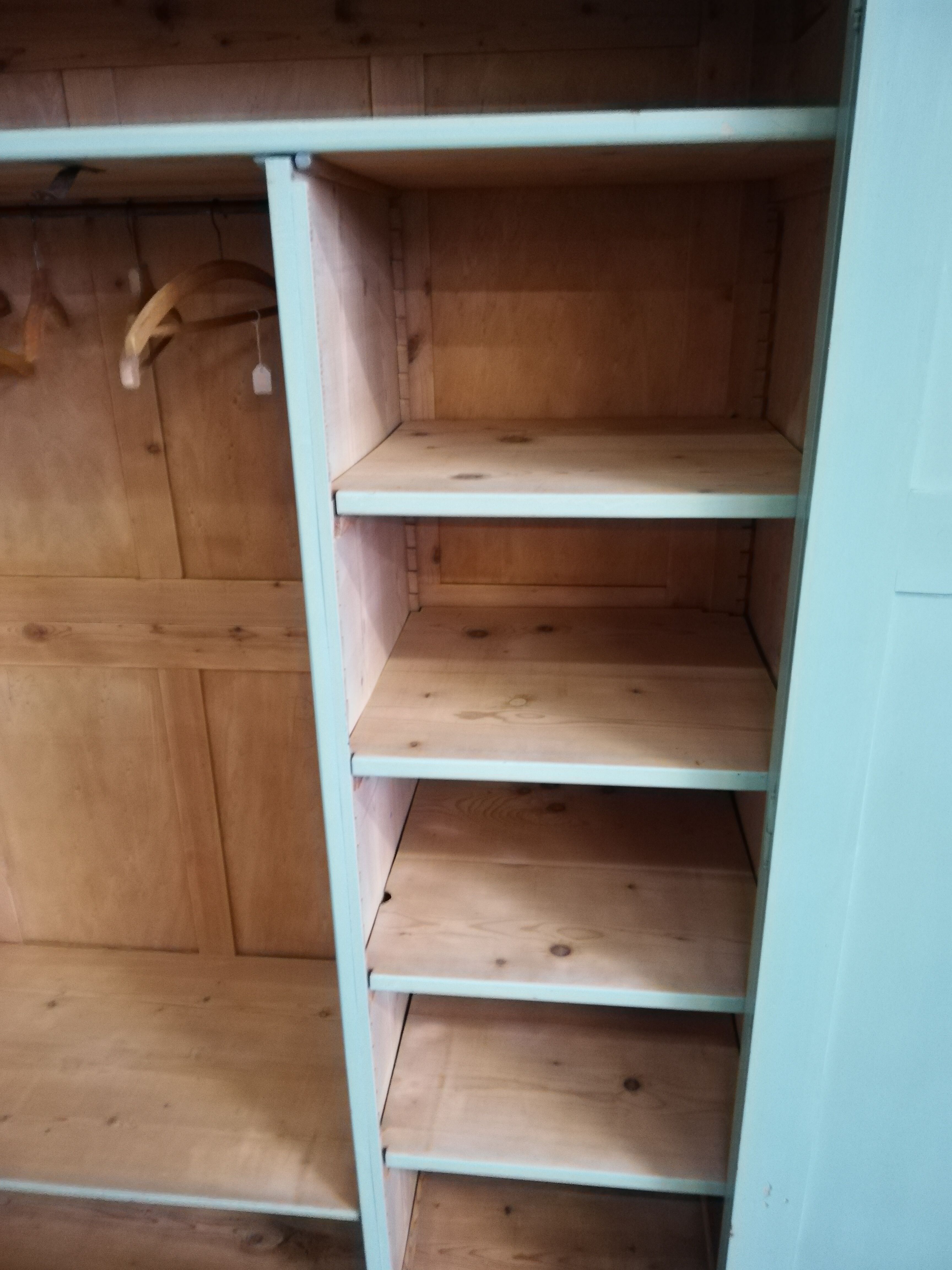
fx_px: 953
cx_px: 476
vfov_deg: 67.3
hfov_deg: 53.1
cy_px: 635
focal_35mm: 26
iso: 800
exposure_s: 1/16.7
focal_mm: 3.81
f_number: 2.2
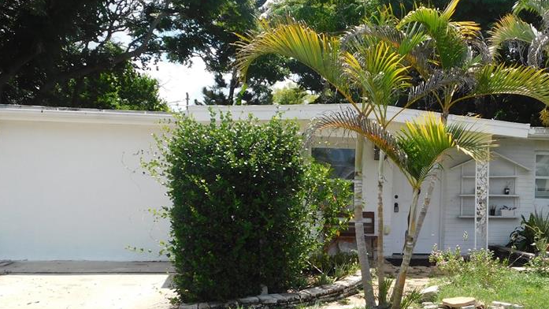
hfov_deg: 42.5
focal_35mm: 48
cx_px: 349
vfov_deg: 24.7
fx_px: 699
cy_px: 218
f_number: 3.2
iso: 125
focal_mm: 5.3
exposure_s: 1/1000
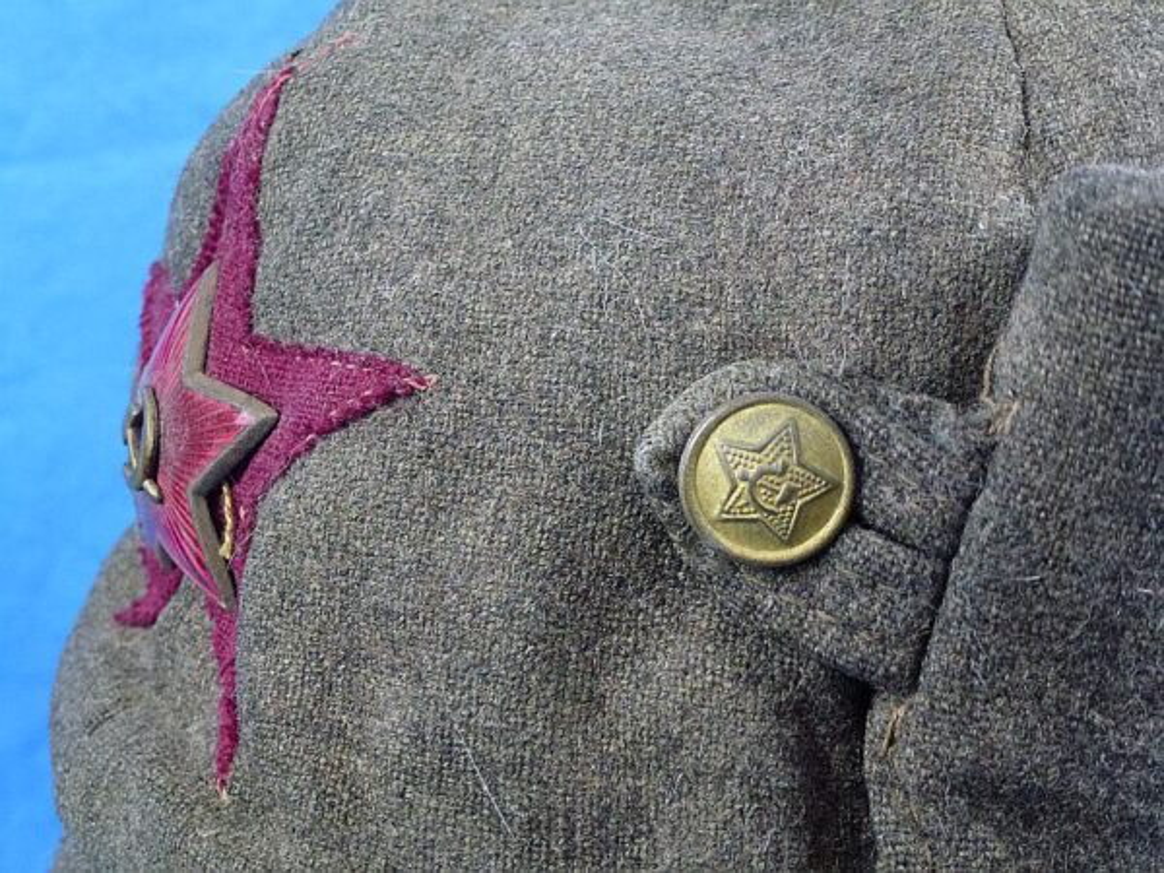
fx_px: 1917
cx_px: 582
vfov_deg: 25.7
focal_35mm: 57
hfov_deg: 33.8
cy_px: 436
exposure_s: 1/50
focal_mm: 10.1
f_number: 4.4
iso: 400
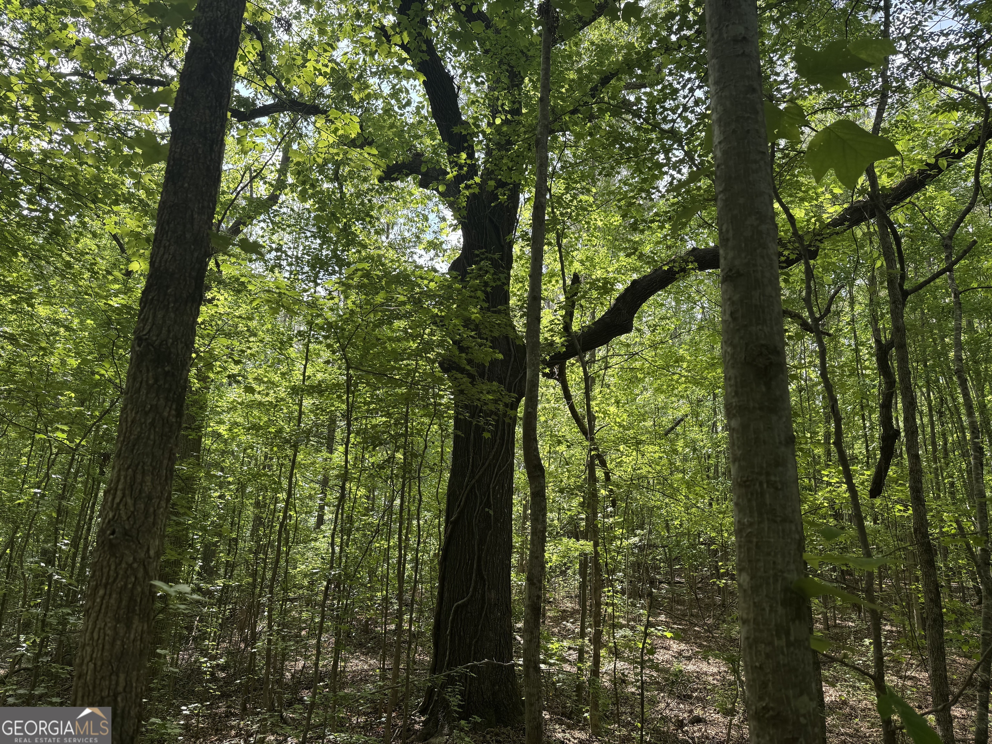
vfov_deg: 56.8
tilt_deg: +17.2
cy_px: 372
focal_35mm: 24
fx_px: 688
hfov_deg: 71.6
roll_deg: -2.4
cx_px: 496
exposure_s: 1/577
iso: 80
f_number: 1.78
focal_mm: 6.76
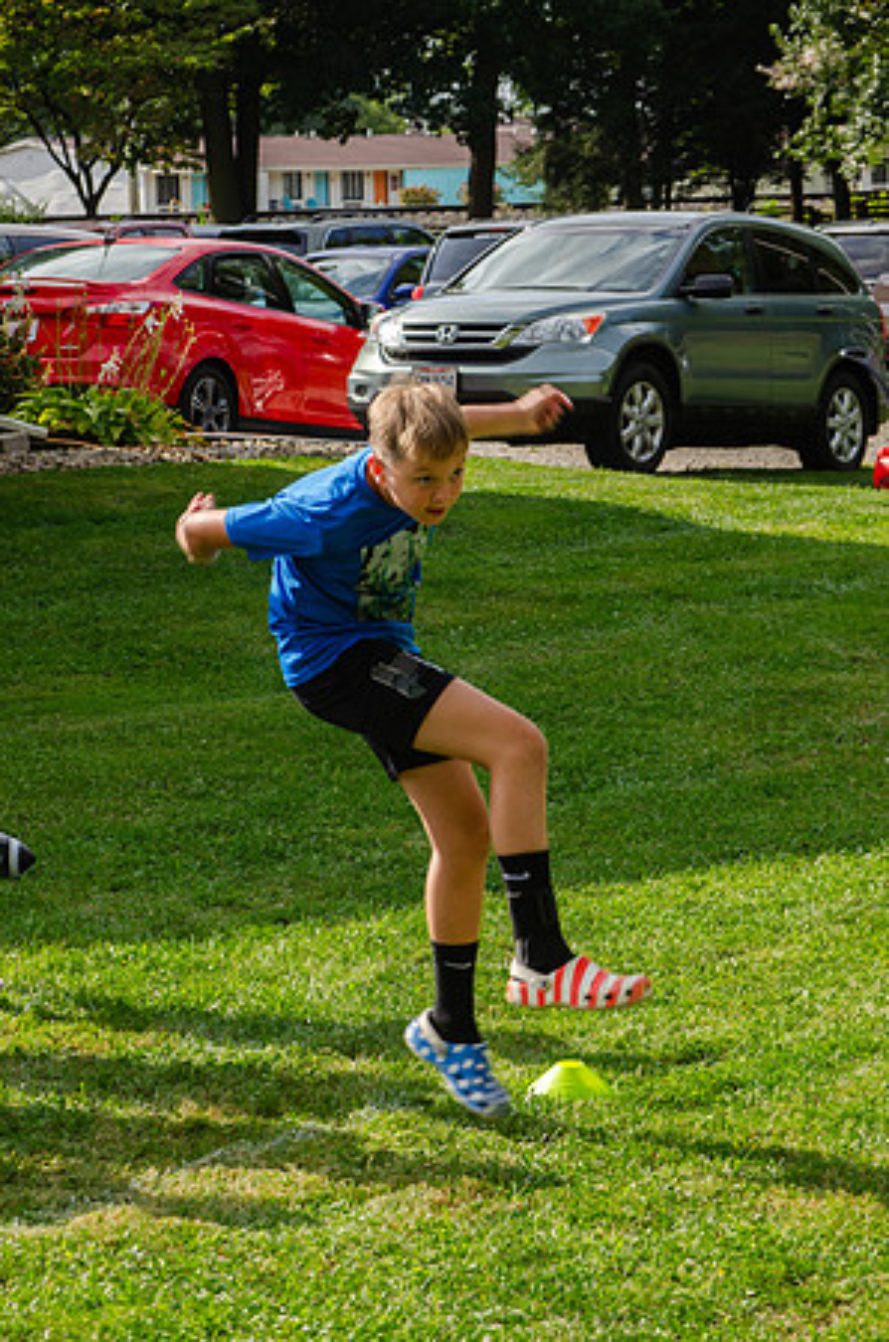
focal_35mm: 120
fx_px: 4465
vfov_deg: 17.1
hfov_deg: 11.4
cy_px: 671
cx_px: 444
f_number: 8
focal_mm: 80
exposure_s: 1/250
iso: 125
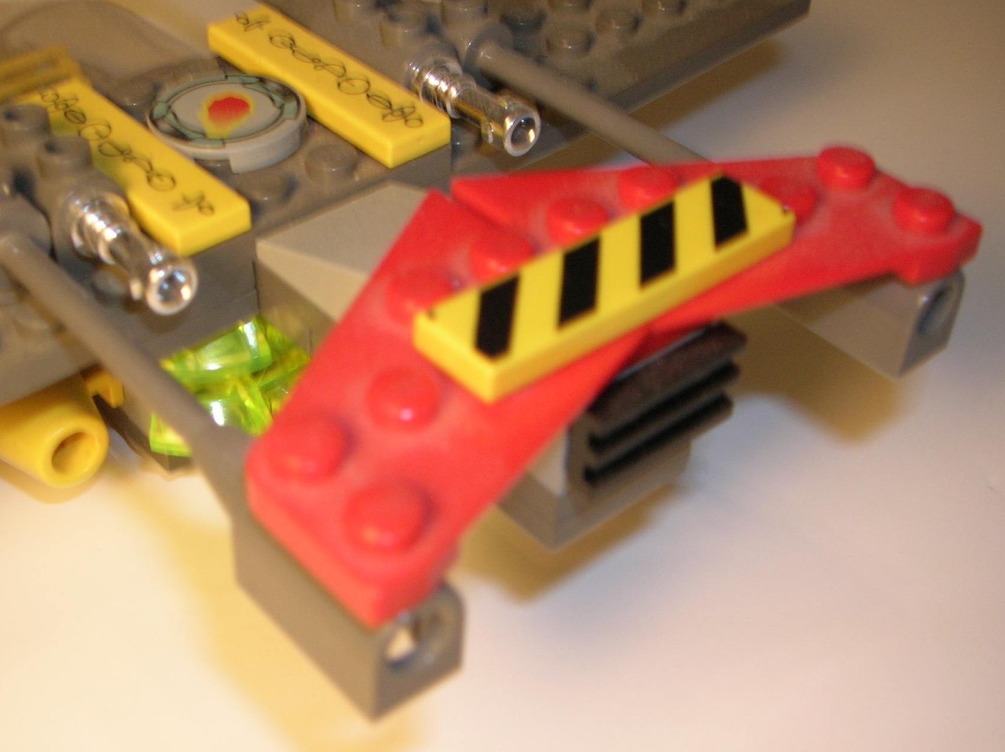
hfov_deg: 41.0
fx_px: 1334
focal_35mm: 46
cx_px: 383
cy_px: 426
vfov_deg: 31.4
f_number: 2.9
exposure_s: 1/29.1
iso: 92
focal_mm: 5.7
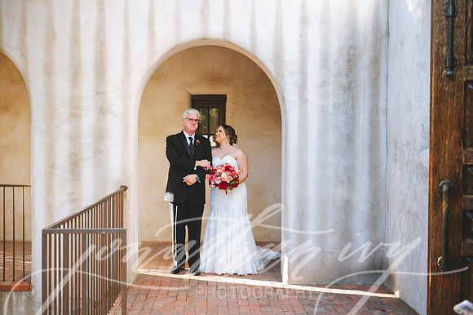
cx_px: 236
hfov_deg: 42.8
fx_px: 604
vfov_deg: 29.2
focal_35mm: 46
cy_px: 158
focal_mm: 46
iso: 2000
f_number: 2.8
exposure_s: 1/2000
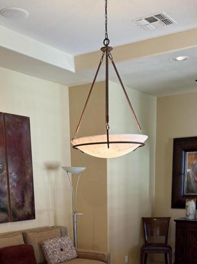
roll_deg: +1.0
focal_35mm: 49
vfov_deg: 36.0
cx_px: 98
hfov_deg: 29.7
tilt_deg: -10.5
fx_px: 372
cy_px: 248
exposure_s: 1/60
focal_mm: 6.76
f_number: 1.78
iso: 160
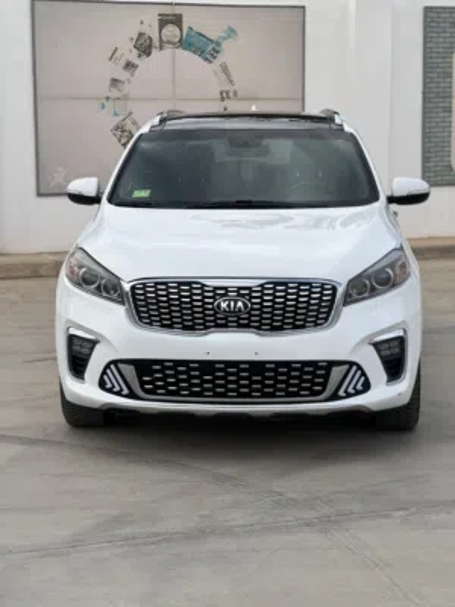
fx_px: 1349
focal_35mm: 77
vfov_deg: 25.3
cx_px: 228
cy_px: 304
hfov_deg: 19.1
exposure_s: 1/121
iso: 25
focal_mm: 9
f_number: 2.8
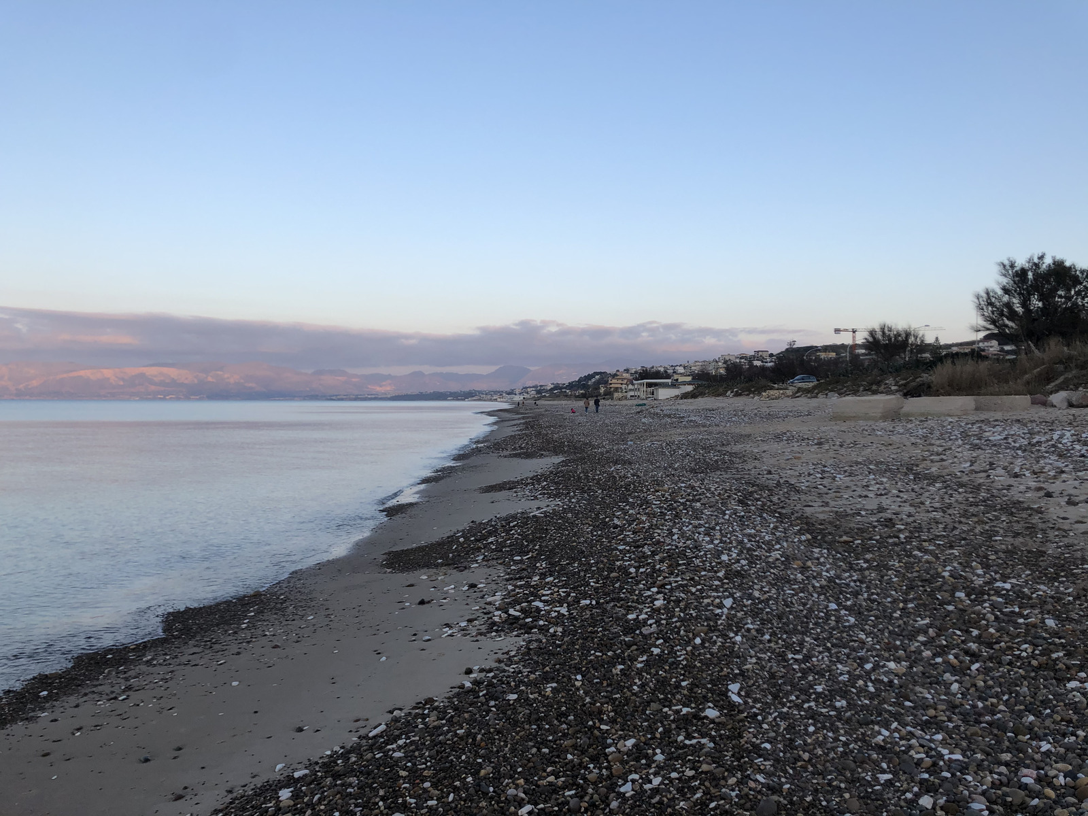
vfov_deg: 49.7
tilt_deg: -0.7
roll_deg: +0.6
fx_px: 880
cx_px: 544
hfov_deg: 63.4
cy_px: 408
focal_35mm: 28
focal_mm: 4
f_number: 1.8
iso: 20
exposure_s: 1/422
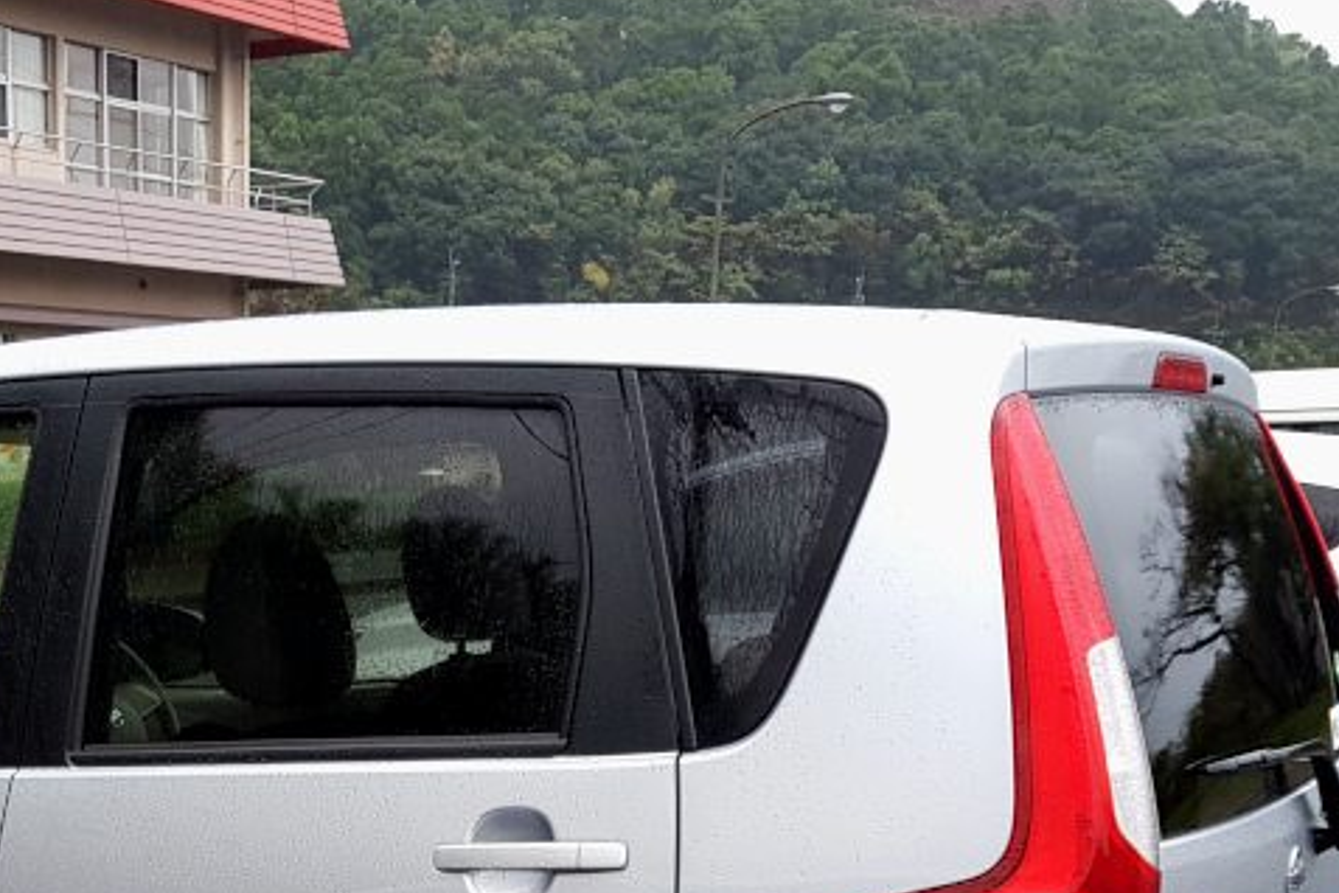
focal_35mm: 58
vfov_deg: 21.9
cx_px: 328
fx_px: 2157
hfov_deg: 33.8
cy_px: 1019
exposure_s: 1/50
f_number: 1.7
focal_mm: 4.2
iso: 80
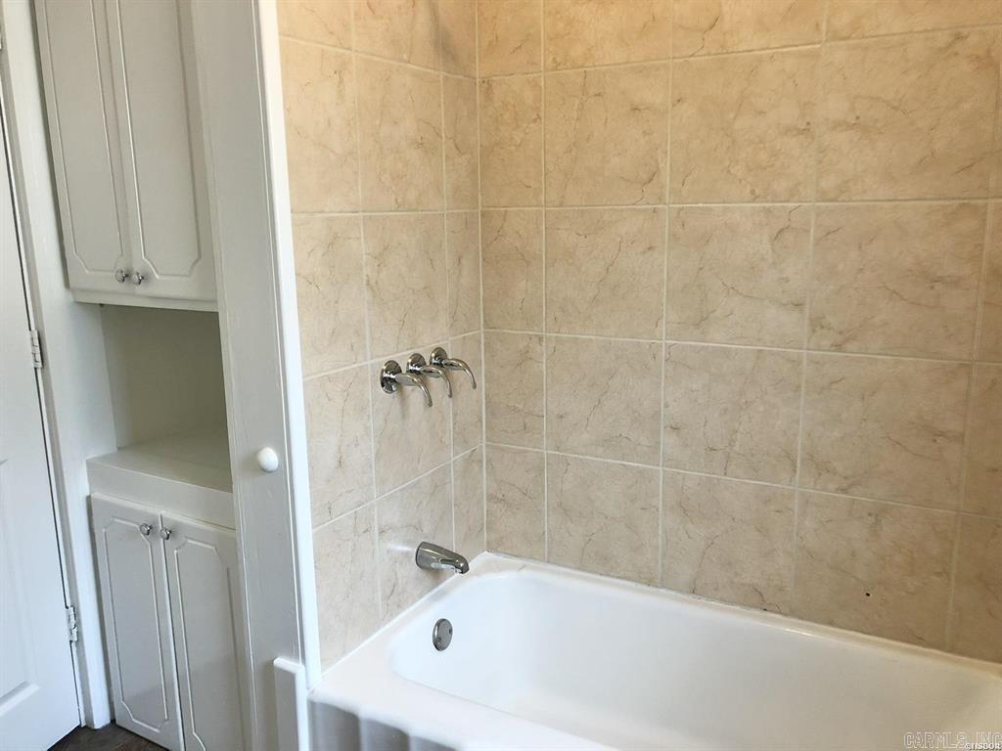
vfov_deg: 49.7
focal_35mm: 28
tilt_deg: -10.7
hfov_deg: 63.4
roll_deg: +1.3
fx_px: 810
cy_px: 376
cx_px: 501
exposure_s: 1/15
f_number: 1.8
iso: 40
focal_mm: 4
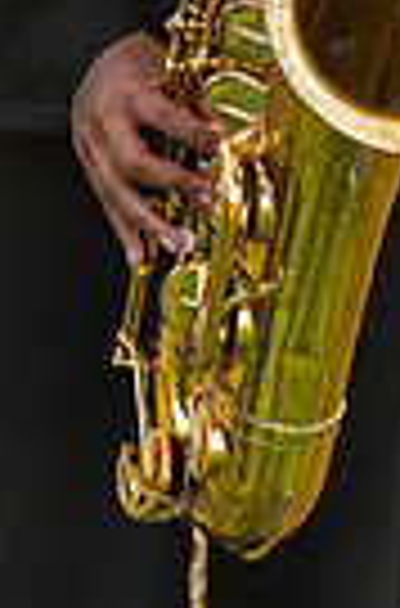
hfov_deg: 5.8
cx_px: 180
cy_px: -687
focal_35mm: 234
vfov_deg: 8.3
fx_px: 3930
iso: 400
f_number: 2.8
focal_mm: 35
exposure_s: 1/2000
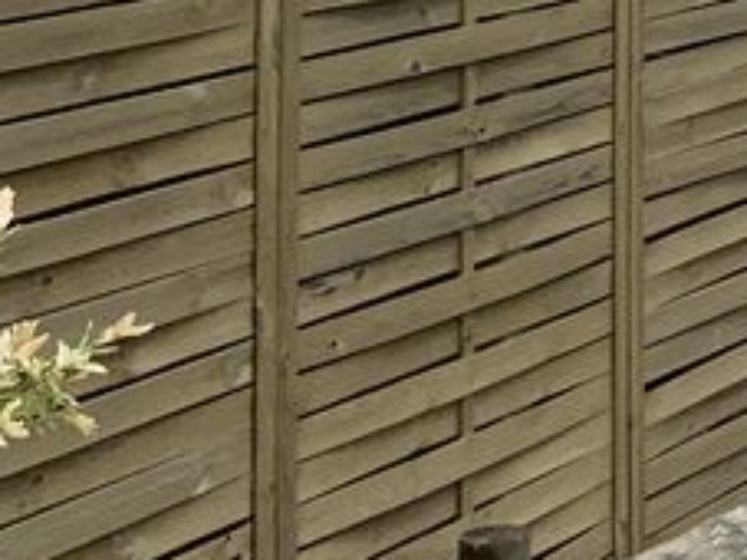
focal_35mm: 131
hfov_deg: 13.0
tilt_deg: +2.0
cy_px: -451
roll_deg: -0.3
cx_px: 1527
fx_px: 2825
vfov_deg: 10.6
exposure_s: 1/2227
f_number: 1.8
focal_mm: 3
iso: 16
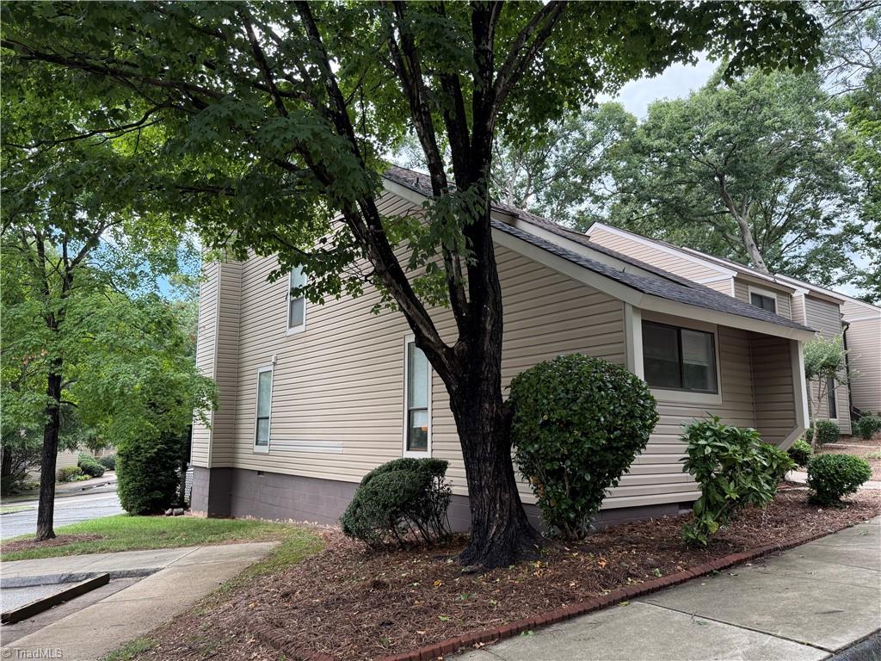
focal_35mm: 24
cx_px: 440
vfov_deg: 56.8
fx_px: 611
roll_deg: -0.2
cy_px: 330
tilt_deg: +9.4
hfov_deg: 71.6
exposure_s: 1/728
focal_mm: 6.76
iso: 100
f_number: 1.78
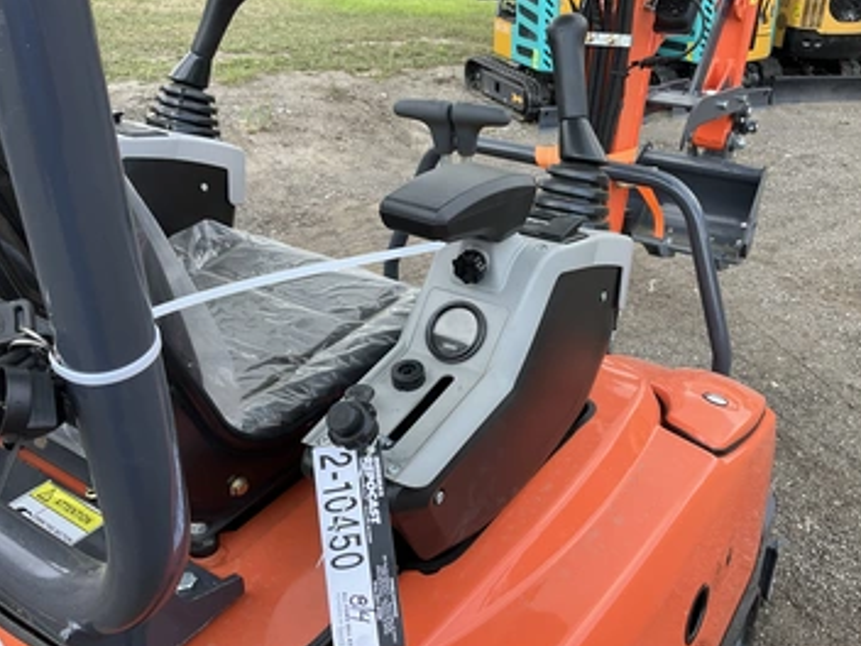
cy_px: 306
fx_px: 821
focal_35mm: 33
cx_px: 487
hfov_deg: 55.2
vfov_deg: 42.9
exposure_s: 1/333
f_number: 1.8
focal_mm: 3
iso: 25
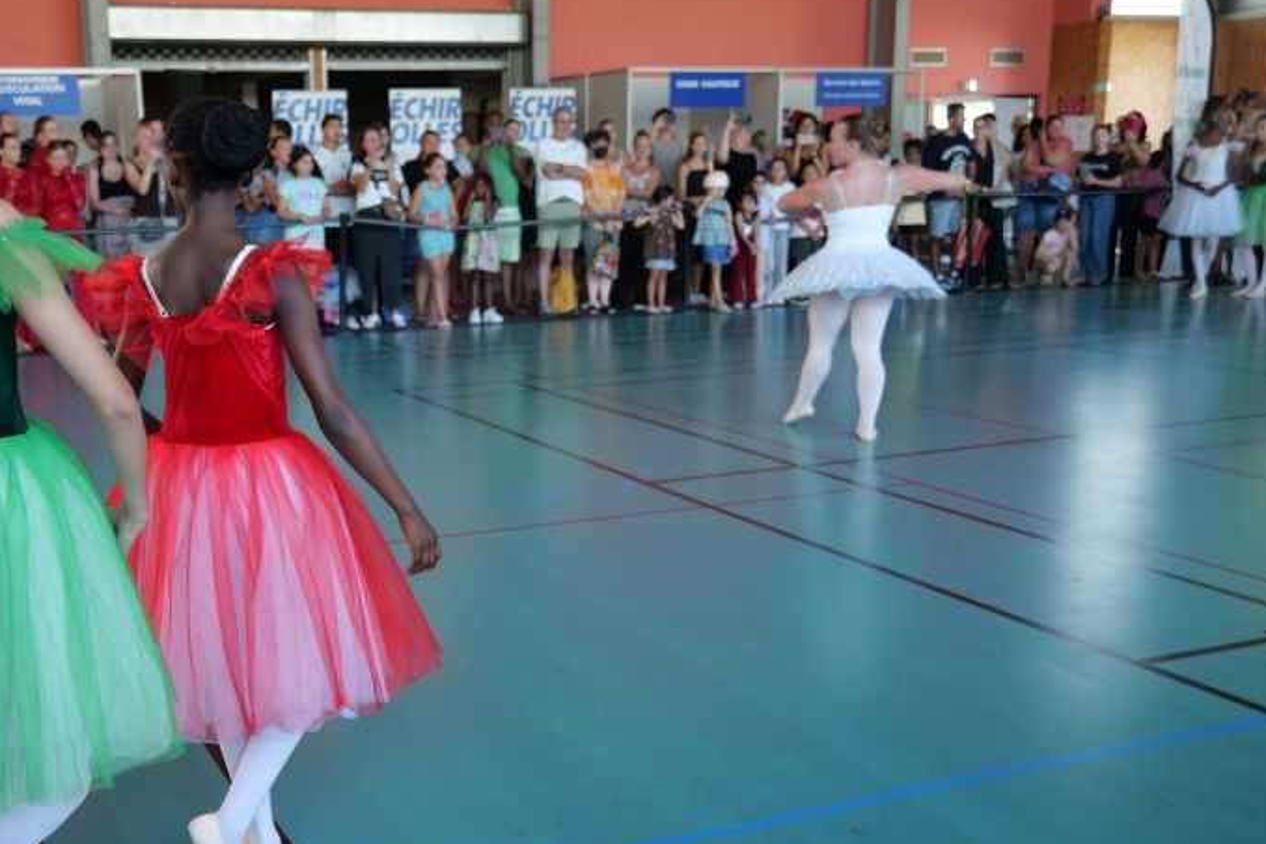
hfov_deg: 46.6
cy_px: 509
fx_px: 1442
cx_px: 414
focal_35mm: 41
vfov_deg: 32.5
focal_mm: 29
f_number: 4.1
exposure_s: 1/60
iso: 1250
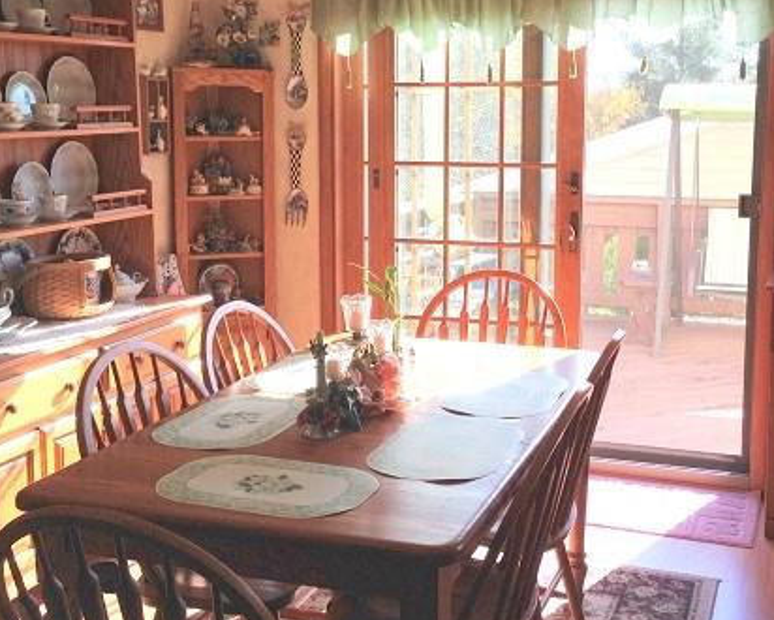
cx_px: 445
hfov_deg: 37.2
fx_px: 1146
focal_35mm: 50
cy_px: 252
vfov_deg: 30.2
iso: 50
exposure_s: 1/261
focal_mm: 4.12
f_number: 2.4
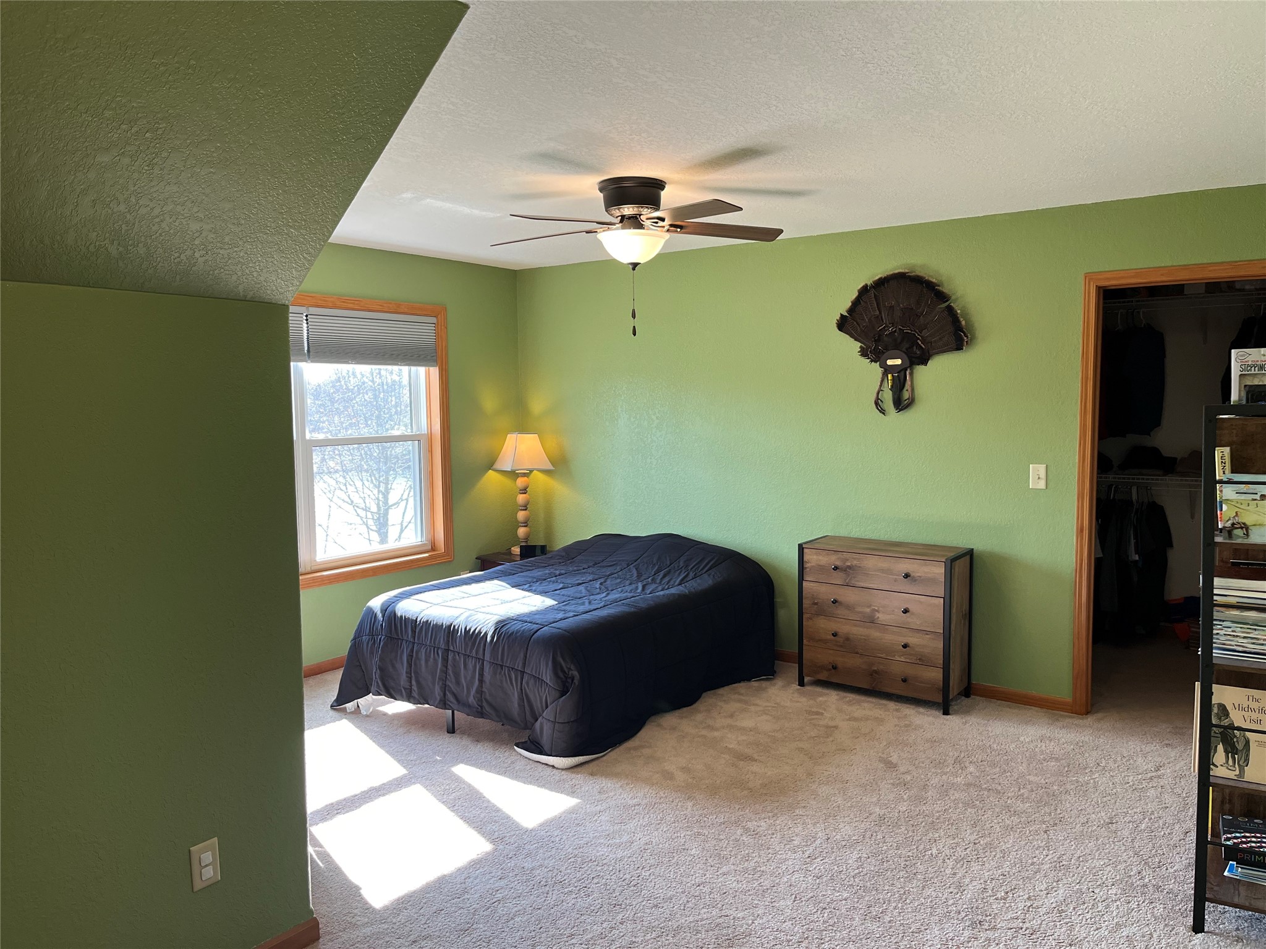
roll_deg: +0.9
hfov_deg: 67.3
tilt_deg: -5.4
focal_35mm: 26
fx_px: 951
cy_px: 474
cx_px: 633
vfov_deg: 53.1
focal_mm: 5.1
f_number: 1.6
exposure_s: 1/120
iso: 100
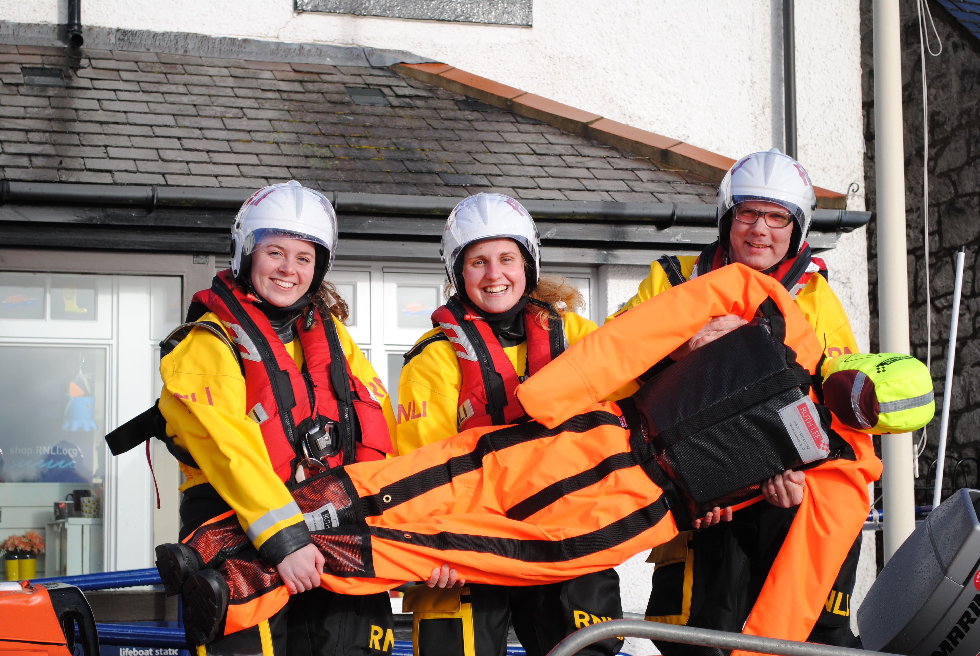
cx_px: 490
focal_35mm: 78
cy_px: 328
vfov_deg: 17.5
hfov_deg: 26.0
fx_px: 2126
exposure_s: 1/320
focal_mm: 52
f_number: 9
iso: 100
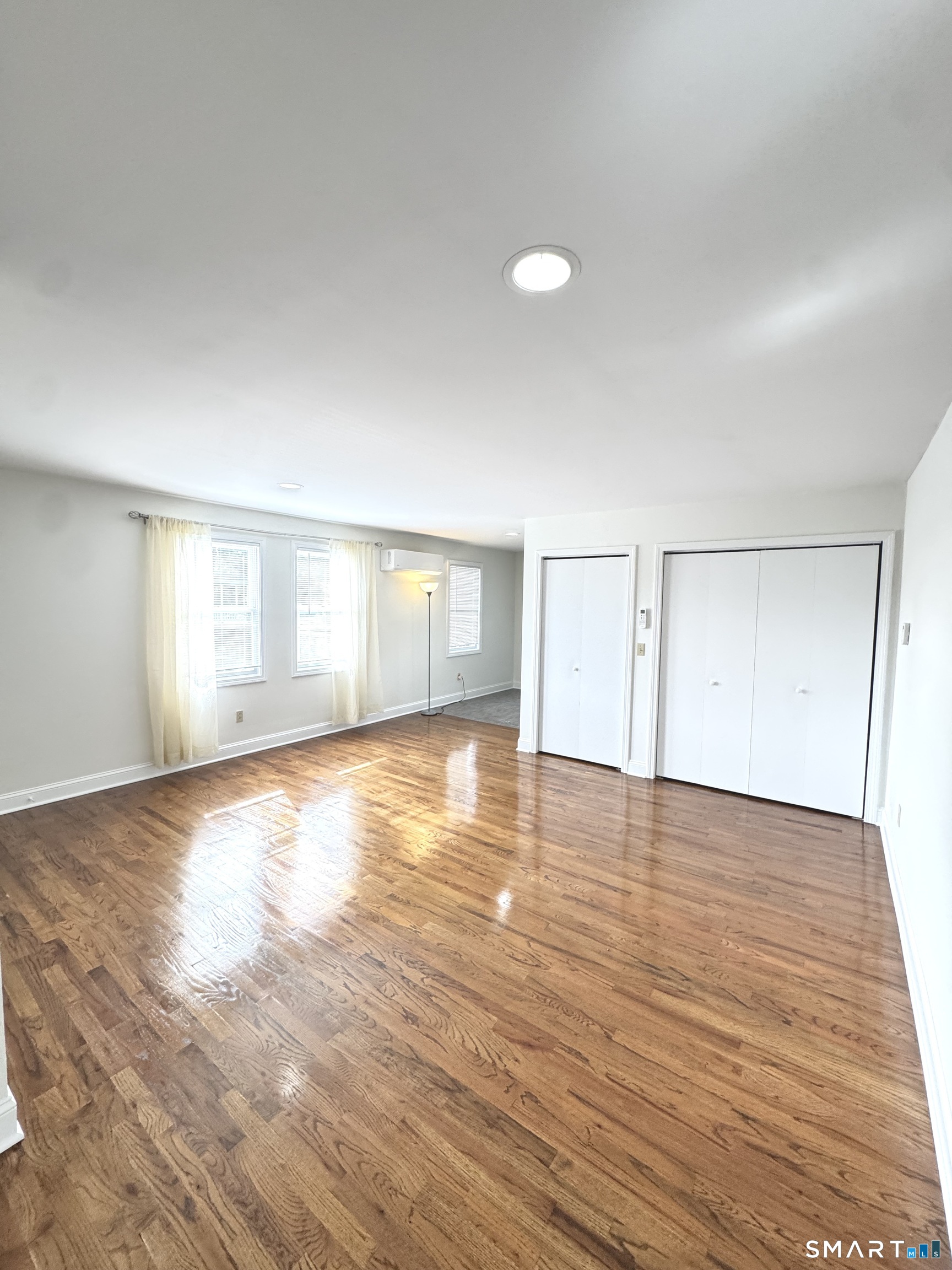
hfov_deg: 85.7
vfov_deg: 102.1
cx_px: 476
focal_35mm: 14
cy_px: 635
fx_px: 513
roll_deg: -0.5
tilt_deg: -3.2
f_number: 2.2
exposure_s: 1/99
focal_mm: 2.22
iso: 250
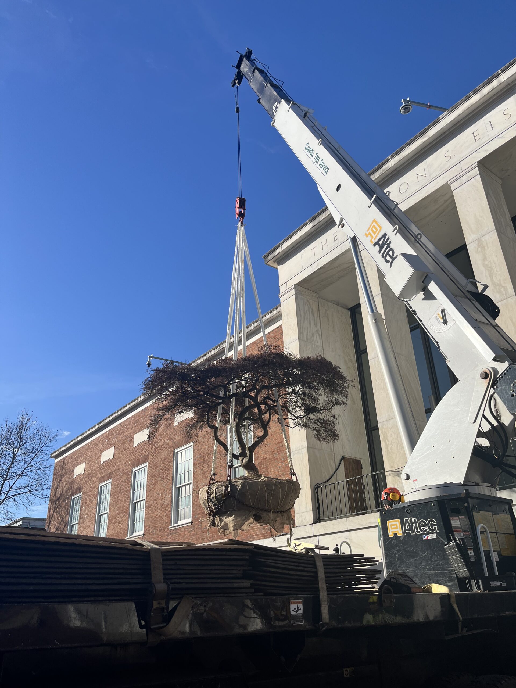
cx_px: 258
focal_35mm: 26
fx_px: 517
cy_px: 344
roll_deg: +1.1
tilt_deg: +27.9
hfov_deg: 53.1
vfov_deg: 67.3
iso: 50
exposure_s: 1/3876
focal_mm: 5.1
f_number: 1.6
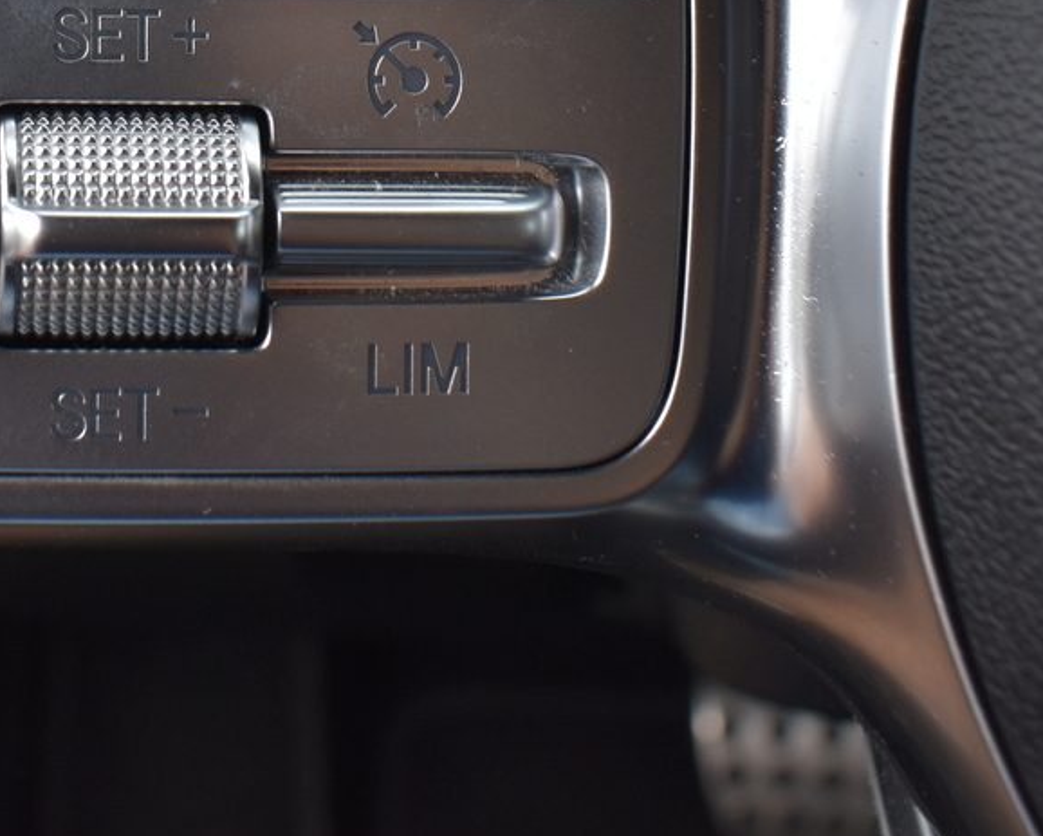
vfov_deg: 20.5
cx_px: 128
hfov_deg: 26.0
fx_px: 2193
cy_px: -103
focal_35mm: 71
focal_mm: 18
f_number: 8
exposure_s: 1/250
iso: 400
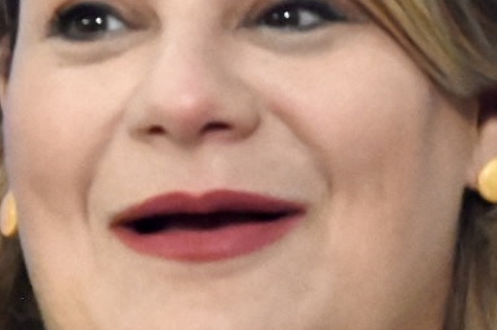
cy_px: 257
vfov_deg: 0.9
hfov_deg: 1.3
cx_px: 314
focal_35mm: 1579
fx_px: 21780
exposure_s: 1/250
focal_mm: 250
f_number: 6.3
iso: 10000
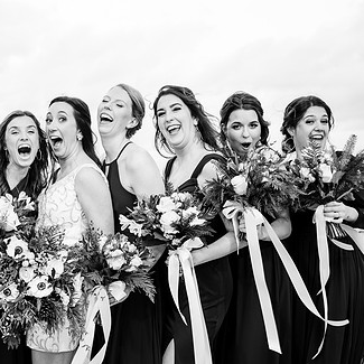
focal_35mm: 56
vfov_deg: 30.5
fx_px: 666
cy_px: 209
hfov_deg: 29.6
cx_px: 56
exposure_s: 1/250
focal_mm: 35
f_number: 4
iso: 64
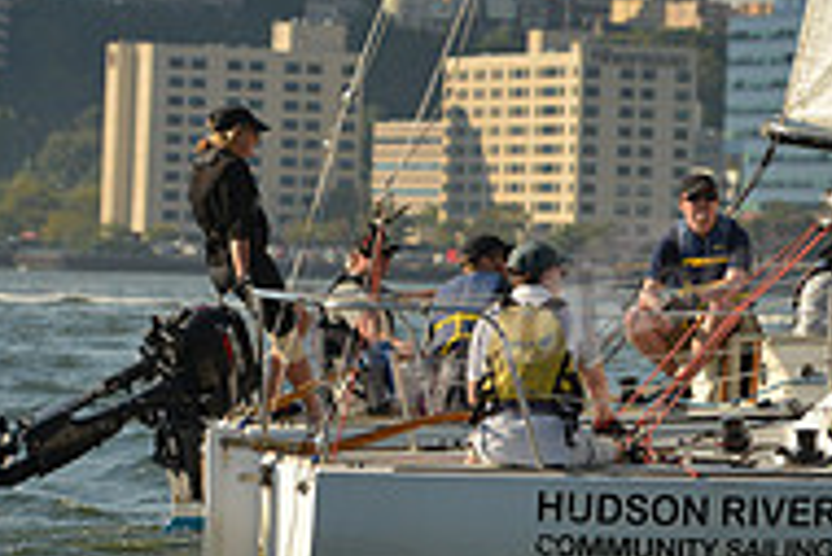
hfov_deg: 5.5
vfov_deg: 3.7
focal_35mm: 372
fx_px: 8604
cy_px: 20
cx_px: 1143
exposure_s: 1/1250
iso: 400
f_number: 6.3
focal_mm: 122
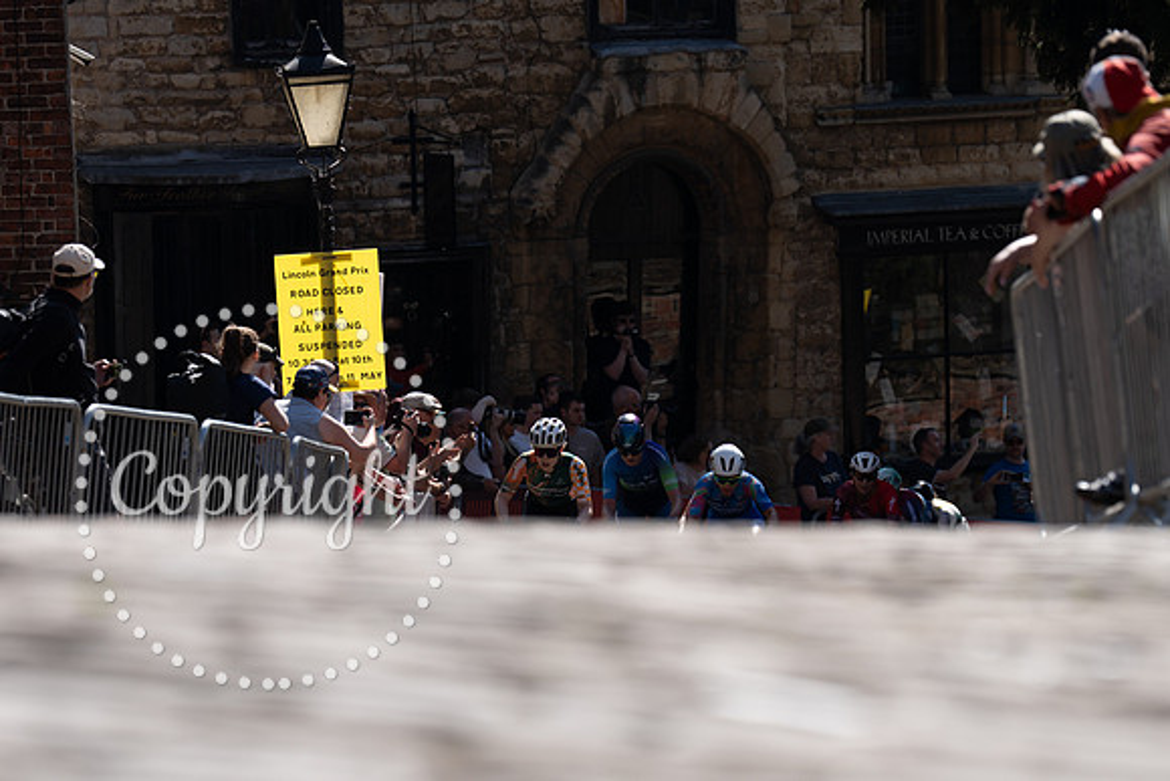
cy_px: 569
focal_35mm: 266
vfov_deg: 5.2
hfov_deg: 7.7
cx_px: 530
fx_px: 8659
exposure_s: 1/1000
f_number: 3.5
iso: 100
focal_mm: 176
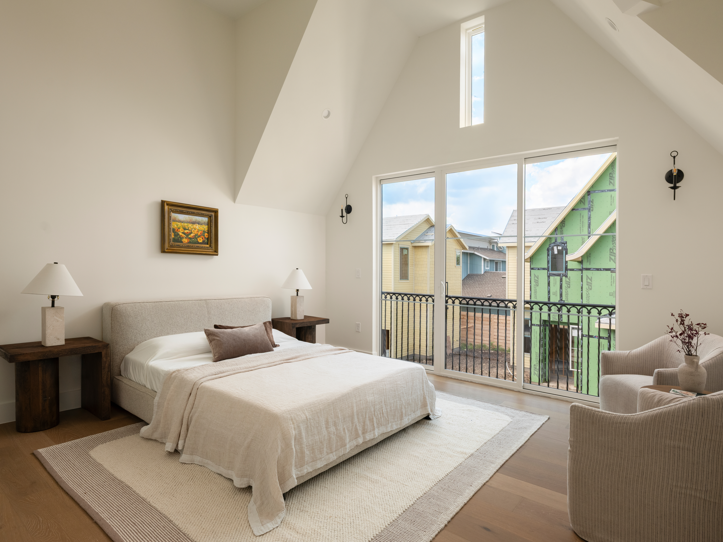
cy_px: 271
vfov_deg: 68.7
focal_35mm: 19
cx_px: 362
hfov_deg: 84.7
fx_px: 397
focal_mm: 24.5
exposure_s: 1/20
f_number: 11
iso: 500
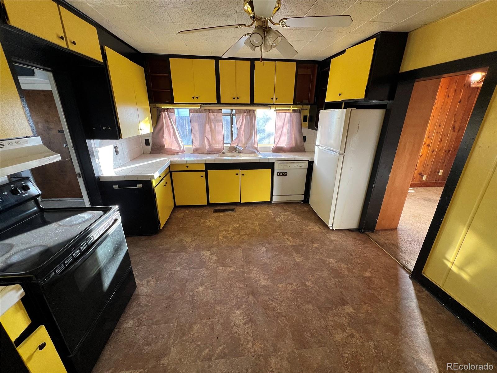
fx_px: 187
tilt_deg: -19.7
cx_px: 248
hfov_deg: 106.2
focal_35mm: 13
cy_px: 186
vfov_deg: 89.9
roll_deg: -0.4
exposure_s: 1/99
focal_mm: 1.57
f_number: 1.8
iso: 100
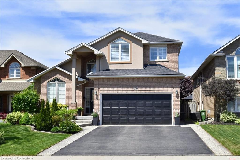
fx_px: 233
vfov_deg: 37.8
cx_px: 120
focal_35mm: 35
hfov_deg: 54.5
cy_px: 80
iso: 640
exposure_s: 1/640
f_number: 13
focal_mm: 35
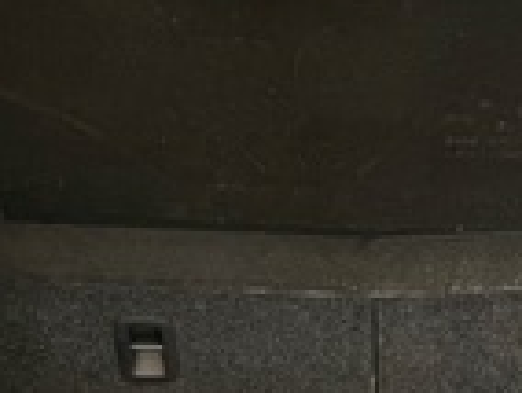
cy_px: 606
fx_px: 1767
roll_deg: -0.4
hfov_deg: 16.7
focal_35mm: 117
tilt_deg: -32.5
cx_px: 382
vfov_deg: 12.1
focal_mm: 4.2
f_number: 1.6
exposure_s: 1/33
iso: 320
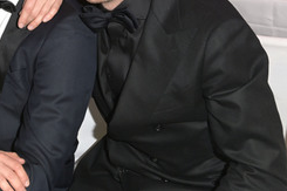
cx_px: 37
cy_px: 16
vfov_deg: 16.6
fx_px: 645
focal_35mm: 81
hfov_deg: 24.5
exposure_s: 1/100
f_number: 5
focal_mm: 44
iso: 2500
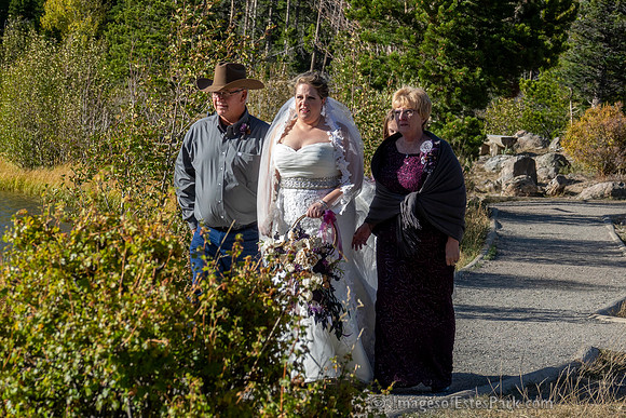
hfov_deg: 19.1
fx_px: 1861
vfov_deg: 12.8
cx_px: 313
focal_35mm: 107
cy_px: 209
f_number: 4.5
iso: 200
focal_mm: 39.42
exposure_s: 1/1000
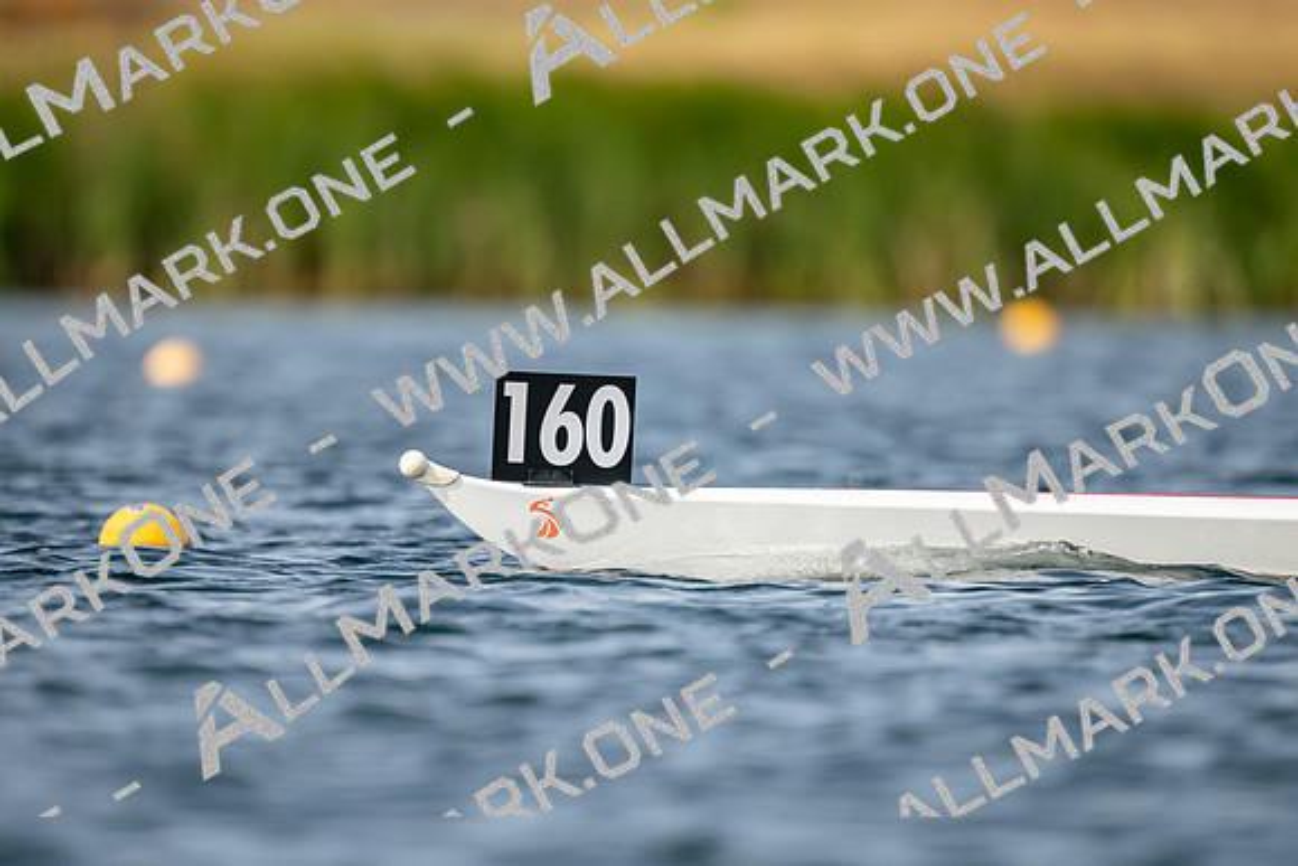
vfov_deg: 1.5
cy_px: 433
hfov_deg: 2.3
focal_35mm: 900
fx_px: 32456
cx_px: 649
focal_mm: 600
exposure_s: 1/2000
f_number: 4
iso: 200
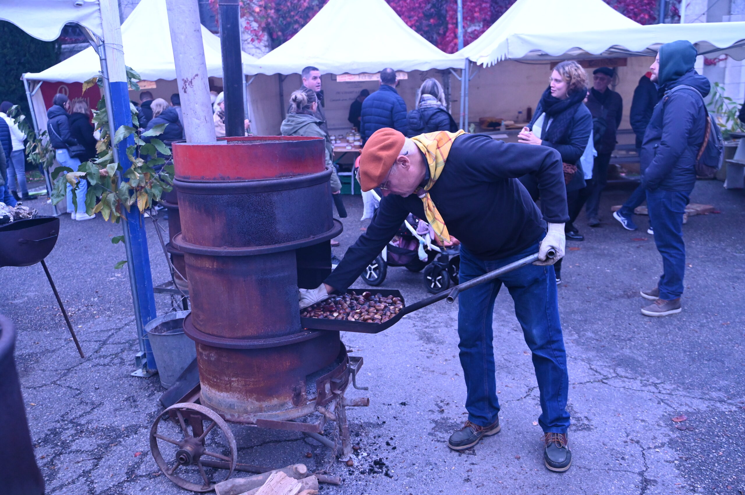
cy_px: 248
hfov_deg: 61.1
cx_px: 372
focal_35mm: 30
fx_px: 631
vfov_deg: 42.9
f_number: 4
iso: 5000
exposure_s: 1/500
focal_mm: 30.5
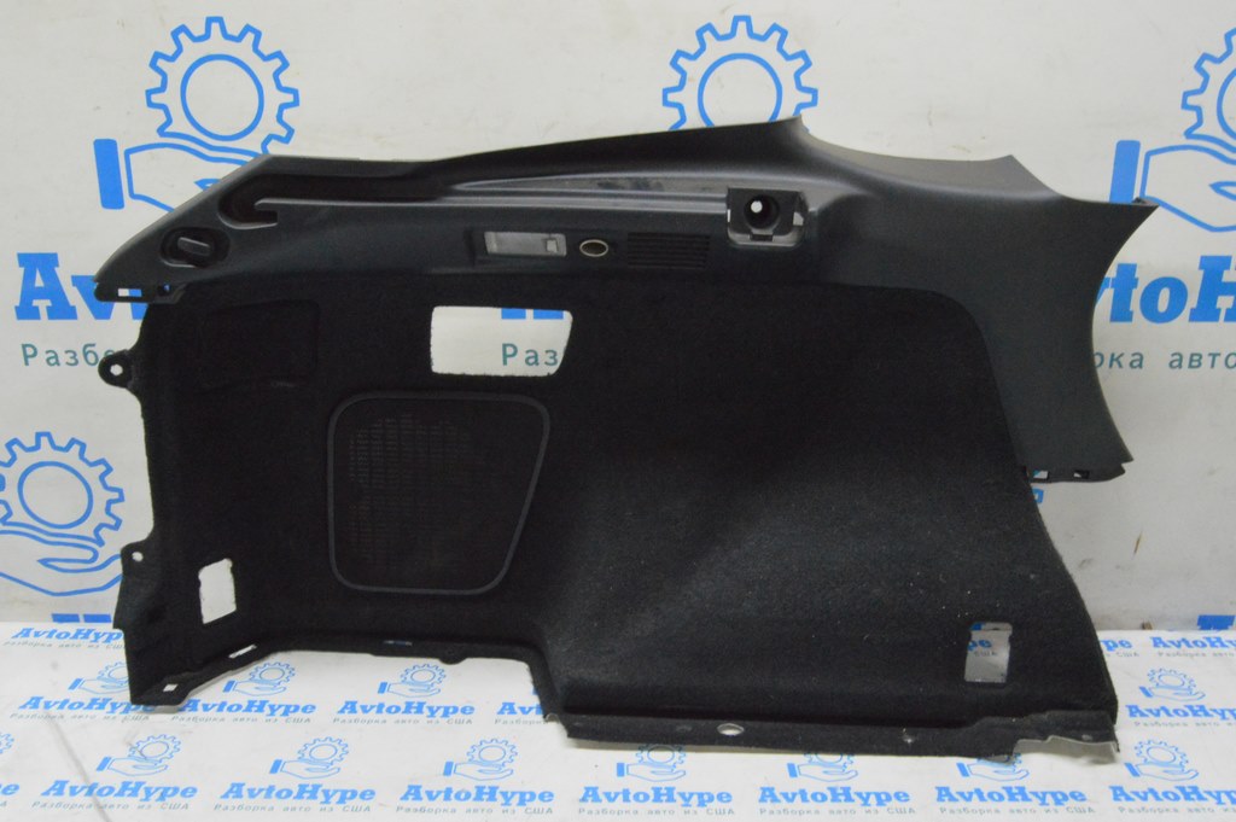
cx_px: 618
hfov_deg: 57.3
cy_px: 411
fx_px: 1132
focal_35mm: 33
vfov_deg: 39.9
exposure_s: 1/15
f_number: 20
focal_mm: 22
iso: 6400
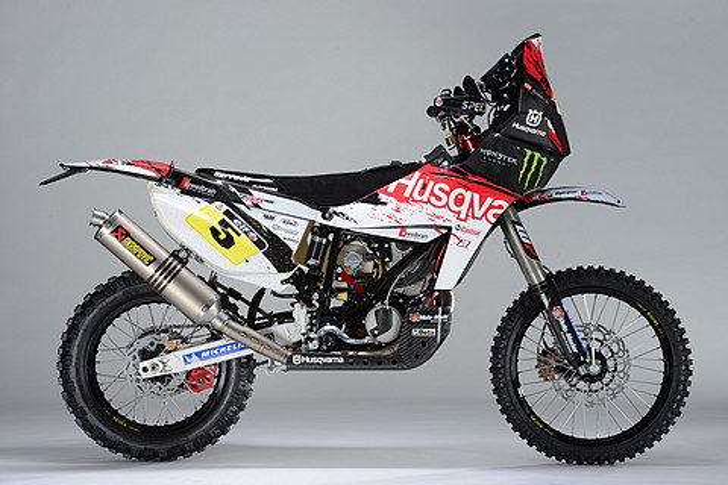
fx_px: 2467
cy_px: 242
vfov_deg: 11.2
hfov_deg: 16.8
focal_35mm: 122
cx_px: 364
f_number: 13
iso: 200
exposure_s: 1/125
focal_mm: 122
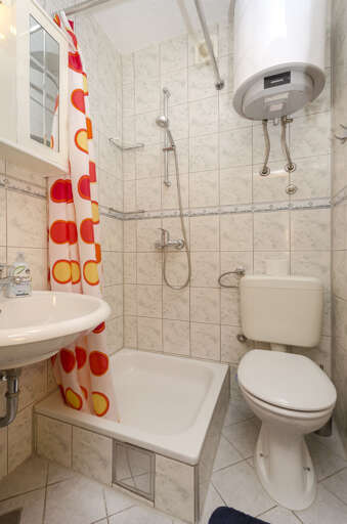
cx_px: 174
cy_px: 262
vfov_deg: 100.5
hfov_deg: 77.1
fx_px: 218
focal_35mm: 15
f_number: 8
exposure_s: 1/80
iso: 125
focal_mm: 10
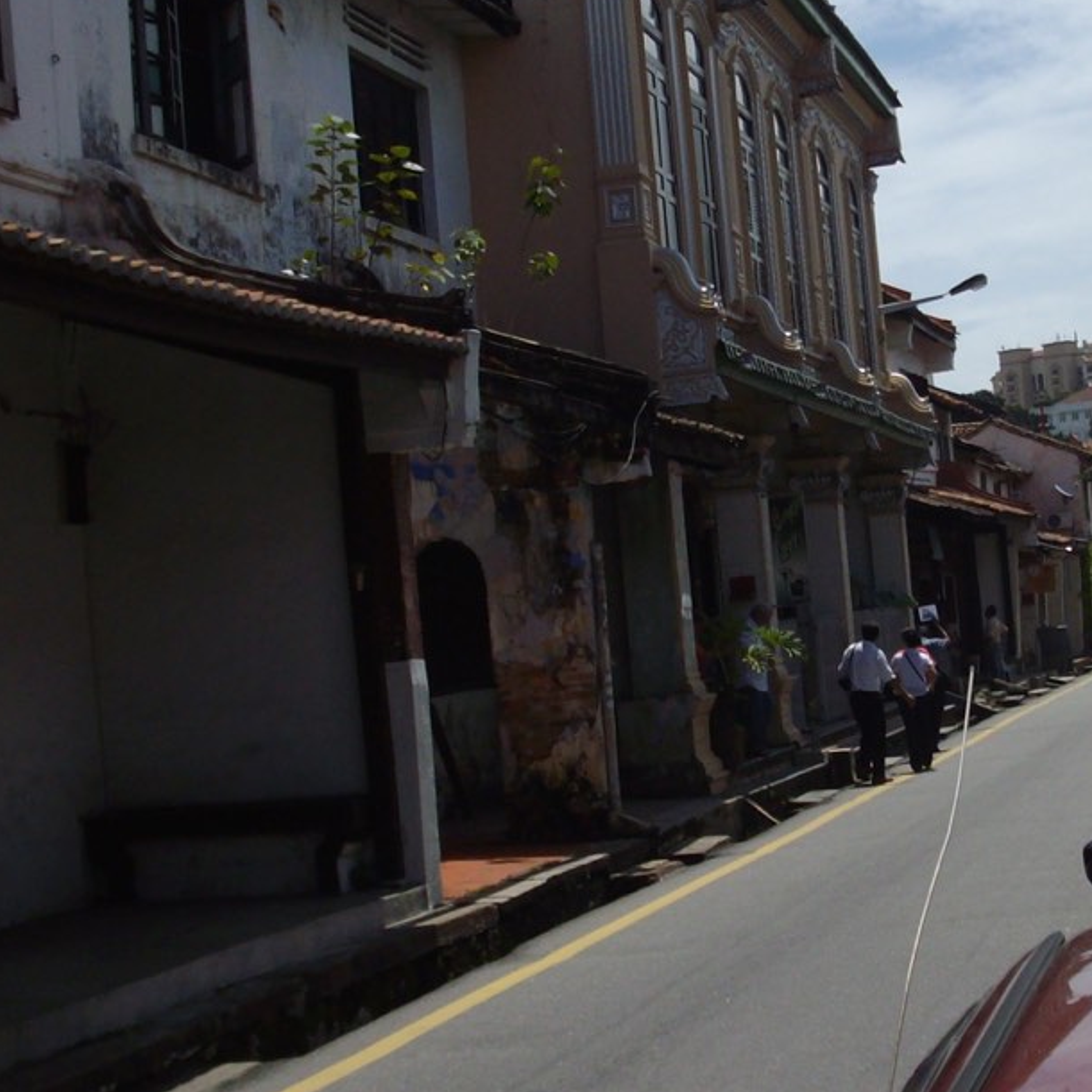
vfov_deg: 23.1
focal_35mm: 75
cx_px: 784
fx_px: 2677
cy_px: 514
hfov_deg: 22.9
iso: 80
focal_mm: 6.2
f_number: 5.6
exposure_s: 1/800
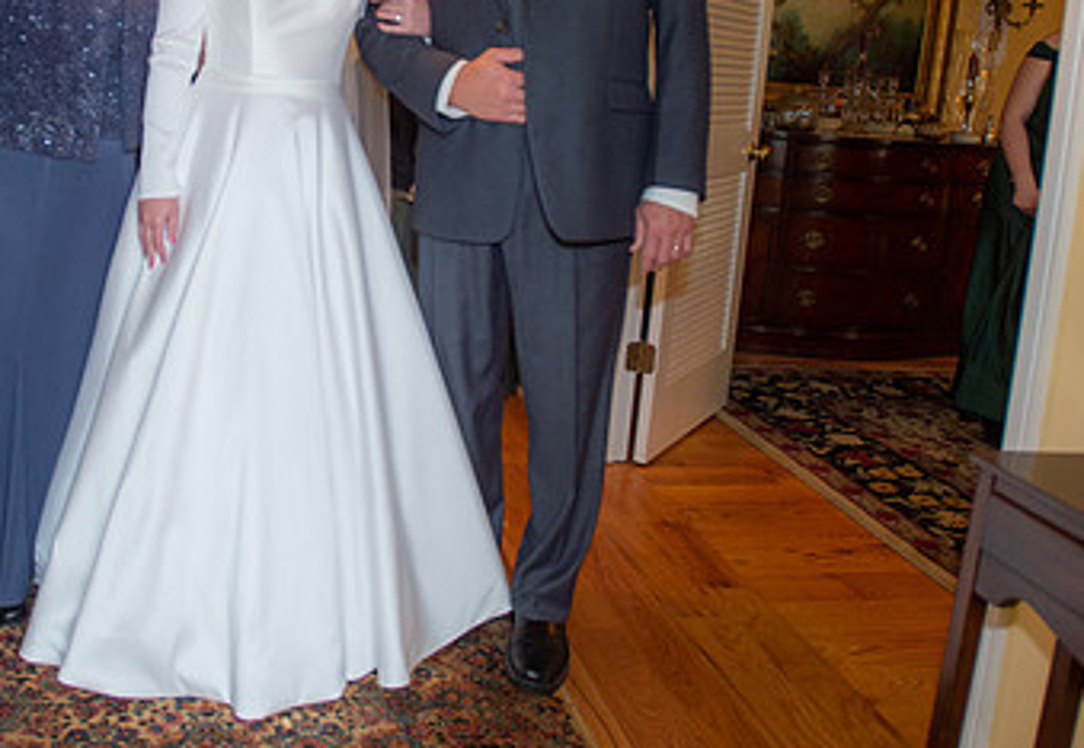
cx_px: 352
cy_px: 177
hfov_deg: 54.1
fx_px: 1035
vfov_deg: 38.6
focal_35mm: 34
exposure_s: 1/100
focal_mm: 17
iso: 1250
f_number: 3.2
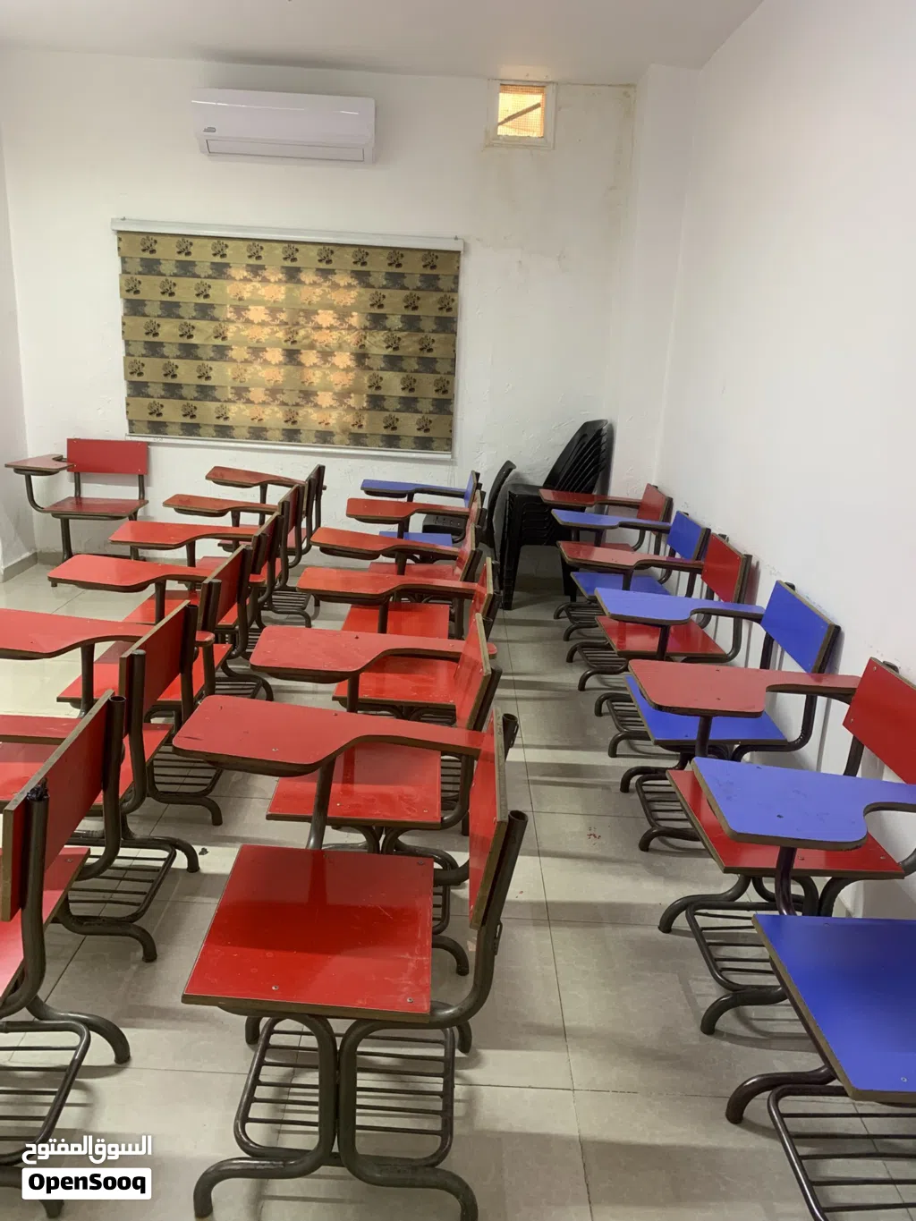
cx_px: 458
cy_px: 610
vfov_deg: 67.3
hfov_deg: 53.1
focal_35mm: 26
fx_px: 917
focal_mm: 4.25
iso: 125
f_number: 1.8
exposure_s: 1/50
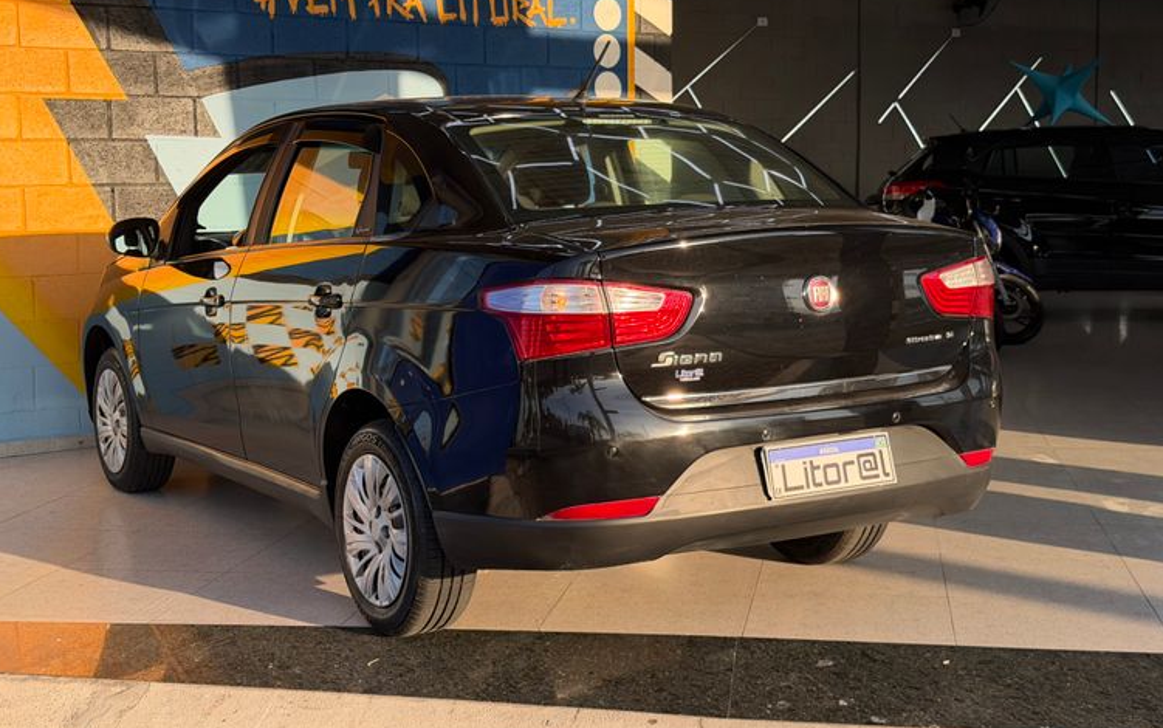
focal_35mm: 52
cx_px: 570
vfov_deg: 24.9
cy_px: 324
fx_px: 1649
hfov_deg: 38.9
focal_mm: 6.76
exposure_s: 1/1456
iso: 100
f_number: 1.78
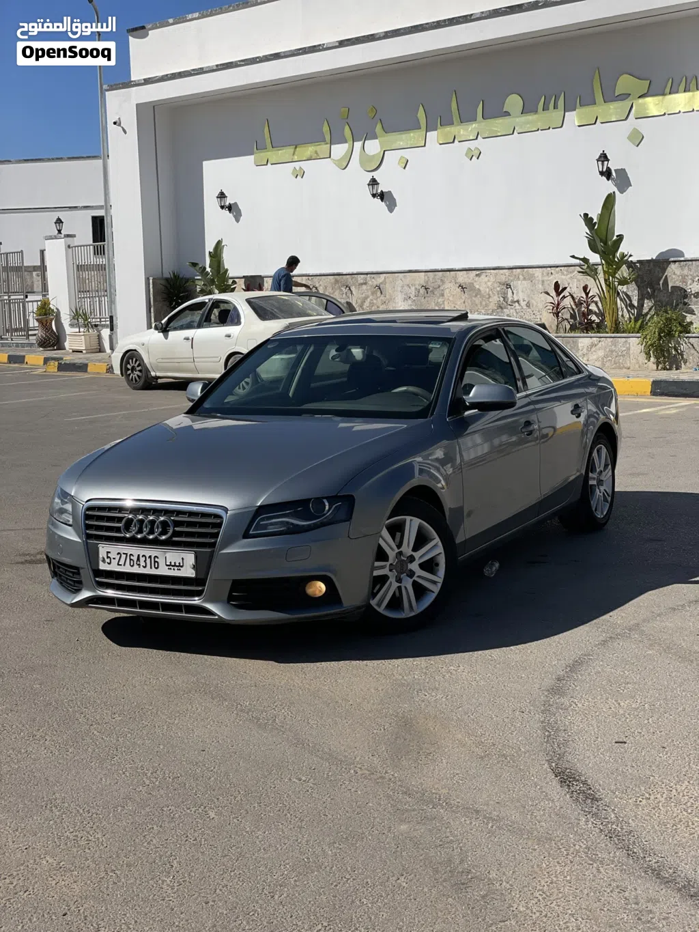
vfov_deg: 36.8
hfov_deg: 28.0
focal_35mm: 52
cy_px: 466
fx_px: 1400
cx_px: 350
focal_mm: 6
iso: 32
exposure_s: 1/4785
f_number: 2
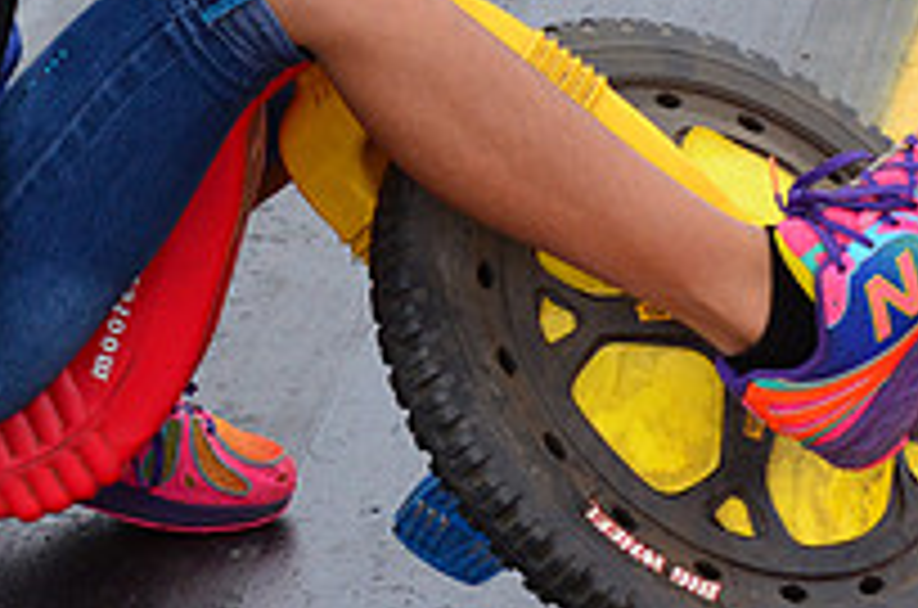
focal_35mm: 341
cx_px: 32
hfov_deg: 6.0
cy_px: -72
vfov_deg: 4.0
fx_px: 8675
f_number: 8
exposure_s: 1/1000
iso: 1000
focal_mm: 80
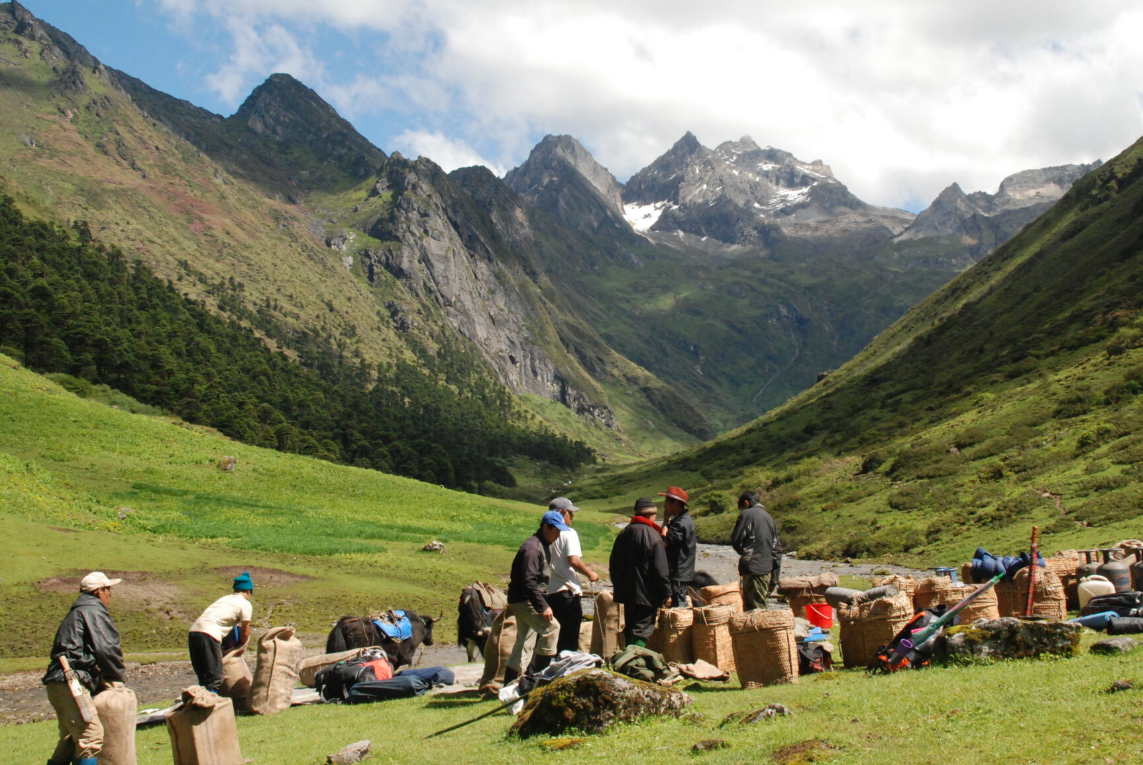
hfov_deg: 35.0
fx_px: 1812
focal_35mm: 57
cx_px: 614
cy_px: 347
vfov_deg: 23.8
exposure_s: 1/640
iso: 800
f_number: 13
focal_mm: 32
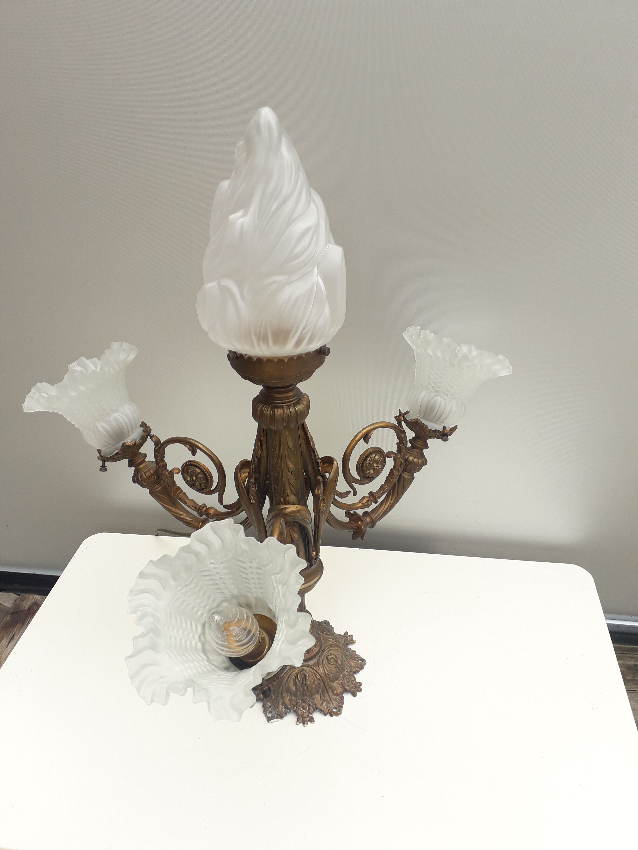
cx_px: 319
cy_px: 425
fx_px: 664
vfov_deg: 65.3
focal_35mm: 27
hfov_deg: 51.4
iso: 40
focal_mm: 3.6
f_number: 1.9
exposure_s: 1/138
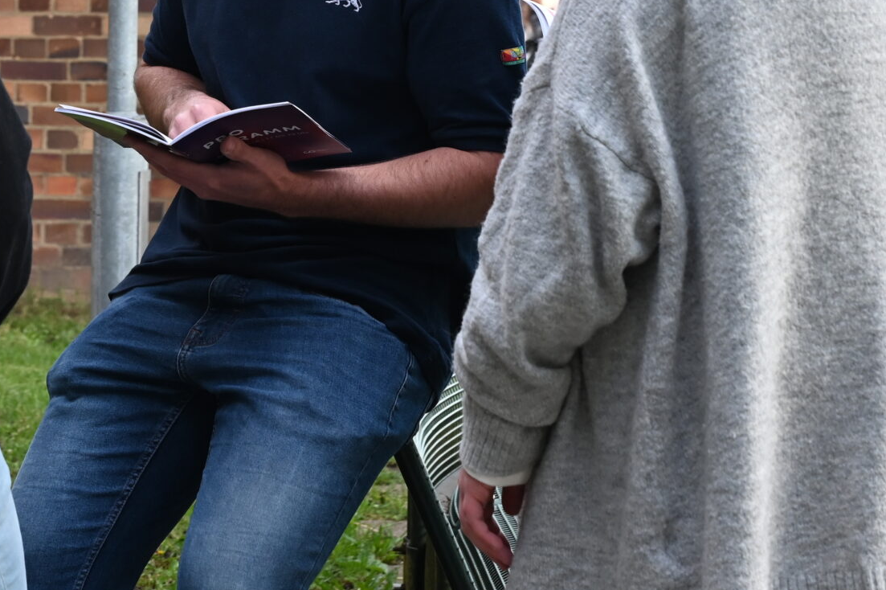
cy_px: 25
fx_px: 2853
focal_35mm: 116
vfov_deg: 11.7
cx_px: 116
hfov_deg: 17.4
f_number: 6.3
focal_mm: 50
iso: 800
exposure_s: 1/160
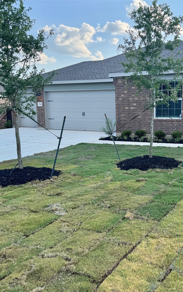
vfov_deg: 56.7
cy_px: 146
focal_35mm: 34
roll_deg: -0.7
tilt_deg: -8.3
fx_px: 271
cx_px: 145
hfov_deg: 36.1
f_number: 1.78
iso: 80
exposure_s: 1/938
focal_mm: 6.76
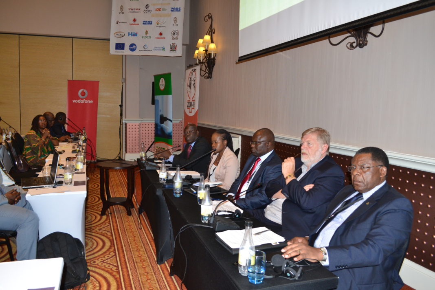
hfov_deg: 67.4
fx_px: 326
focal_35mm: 27
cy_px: 145
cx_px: 218
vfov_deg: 47.9
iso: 800
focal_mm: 18
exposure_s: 1/60
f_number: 5
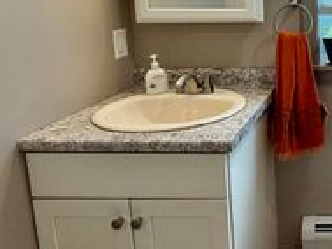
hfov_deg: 40.3
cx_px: 367
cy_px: 29
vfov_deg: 36.5
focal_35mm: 37
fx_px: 355
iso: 80
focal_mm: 2.22
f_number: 2.2
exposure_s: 1/120
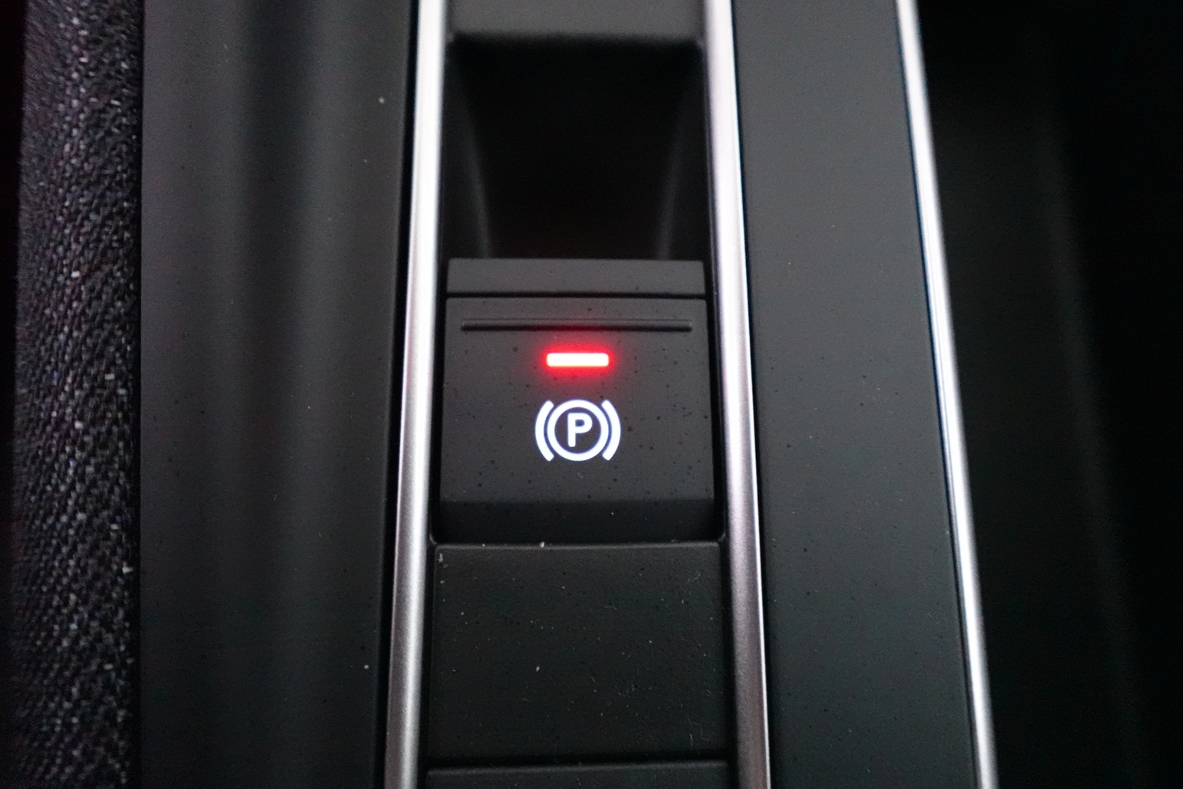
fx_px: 690
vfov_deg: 59.5
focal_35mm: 21
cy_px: 393
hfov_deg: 81.2
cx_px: 602
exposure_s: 1/60
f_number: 2
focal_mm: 7.6
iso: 6400
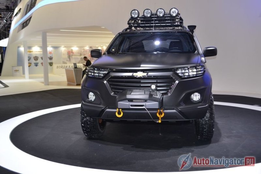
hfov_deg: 49.6
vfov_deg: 34.2
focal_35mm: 39
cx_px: 130
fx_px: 283
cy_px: 87
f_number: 4.2
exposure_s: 1/80
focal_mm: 26
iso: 400
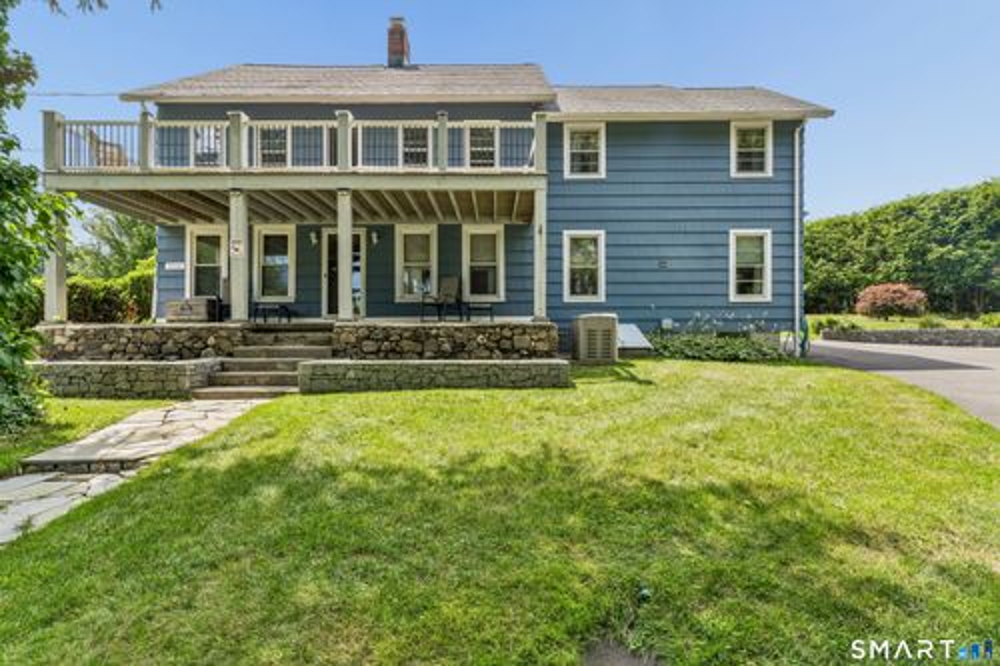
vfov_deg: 70.1
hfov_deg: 93.0
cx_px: 500
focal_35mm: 17
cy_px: 333
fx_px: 475
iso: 400
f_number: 13
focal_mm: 17.1
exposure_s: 1/100
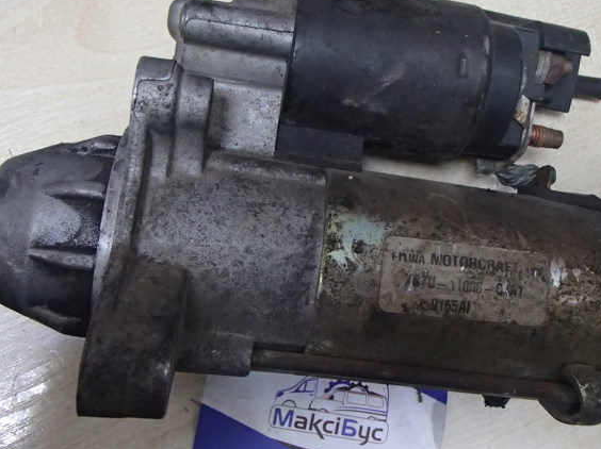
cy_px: 239
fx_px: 729
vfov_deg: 34.3
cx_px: 323
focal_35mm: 42
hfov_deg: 44.8
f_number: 4.7
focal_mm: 6.64
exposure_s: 1/40
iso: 1000
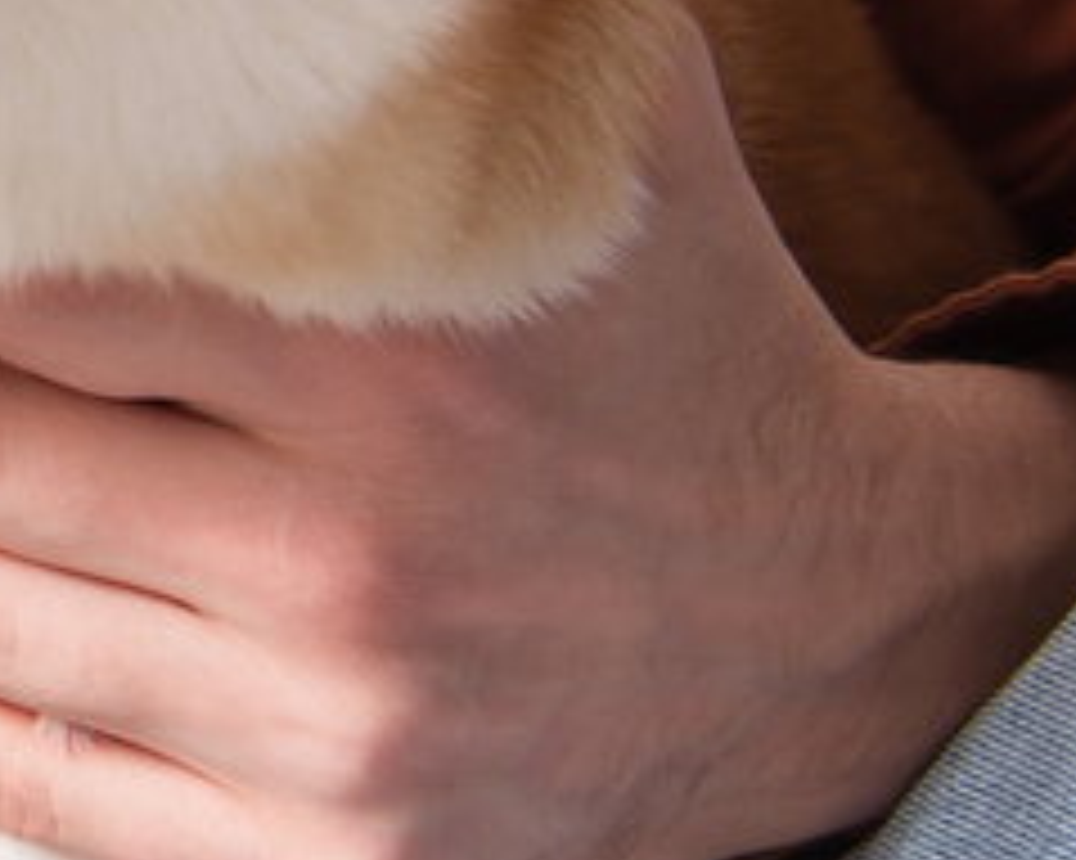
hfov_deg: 8.8
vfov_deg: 7.7
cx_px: -1382
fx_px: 6398
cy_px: 236
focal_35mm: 201
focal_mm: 32
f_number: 4
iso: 64
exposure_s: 1/200
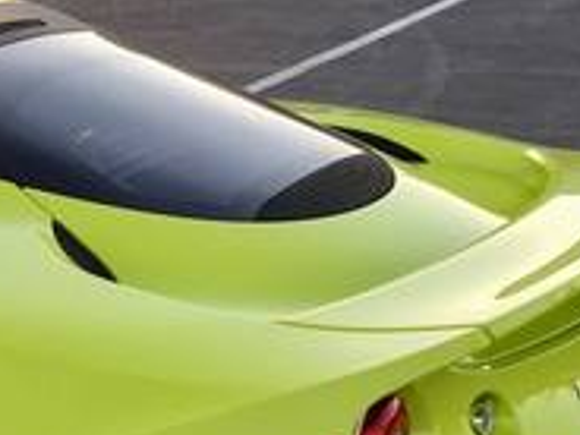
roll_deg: +1.8
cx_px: -236
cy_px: 375
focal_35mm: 101
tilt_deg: -19.4
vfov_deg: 14.5
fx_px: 1692
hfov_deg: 17.8
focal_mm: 4.15
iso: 32
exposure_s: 1/120
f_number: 2.2
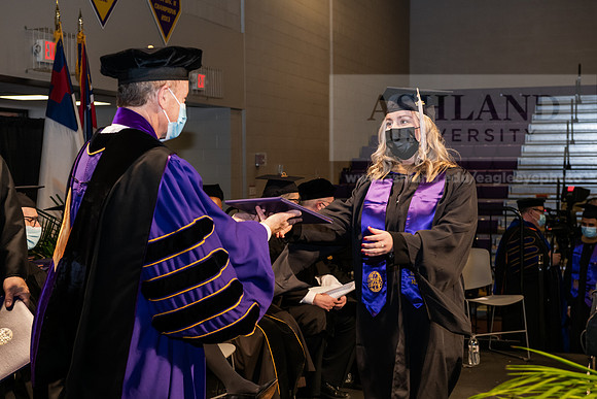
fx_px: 1028
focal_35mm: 62
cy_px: 200
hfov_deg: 32.4
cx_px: 298
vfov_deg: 21.9
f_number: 6.3
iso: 1600
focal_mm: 62
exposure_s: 1/200
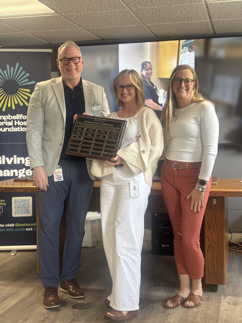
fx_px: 485
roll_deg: +0.3
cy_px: 162
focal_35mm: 52
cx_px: 121
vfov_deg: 36.8
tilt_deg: -4.3
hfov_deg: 28.0
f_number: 1.6
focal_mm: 5.96
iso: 64
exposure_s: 1/60
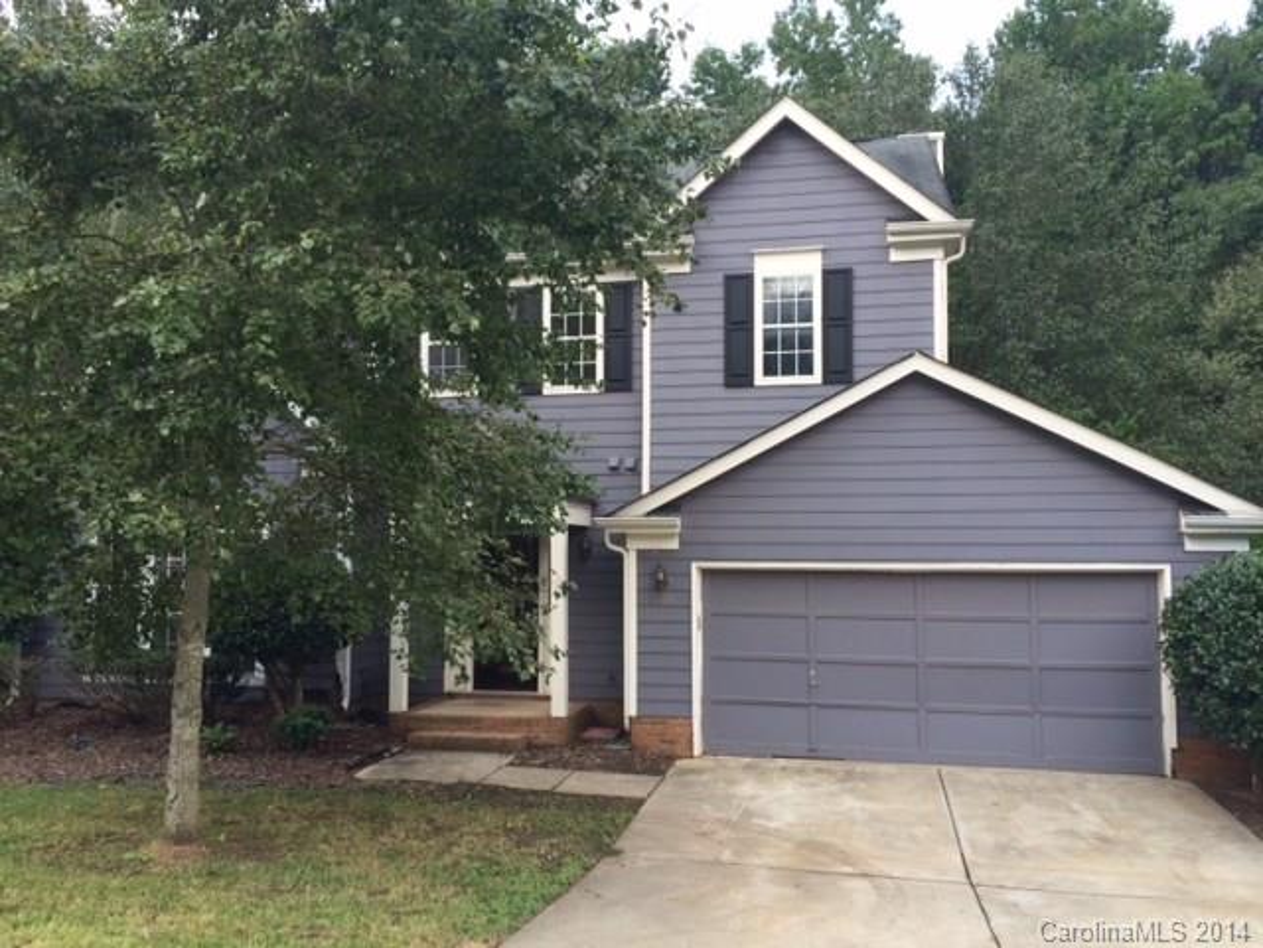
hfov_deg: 60.0
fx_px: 1095
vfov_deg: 46.8
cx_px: 632
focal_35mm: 30
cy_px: 474
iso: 32
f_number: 2.2
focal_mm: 4.12
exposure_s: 1/258
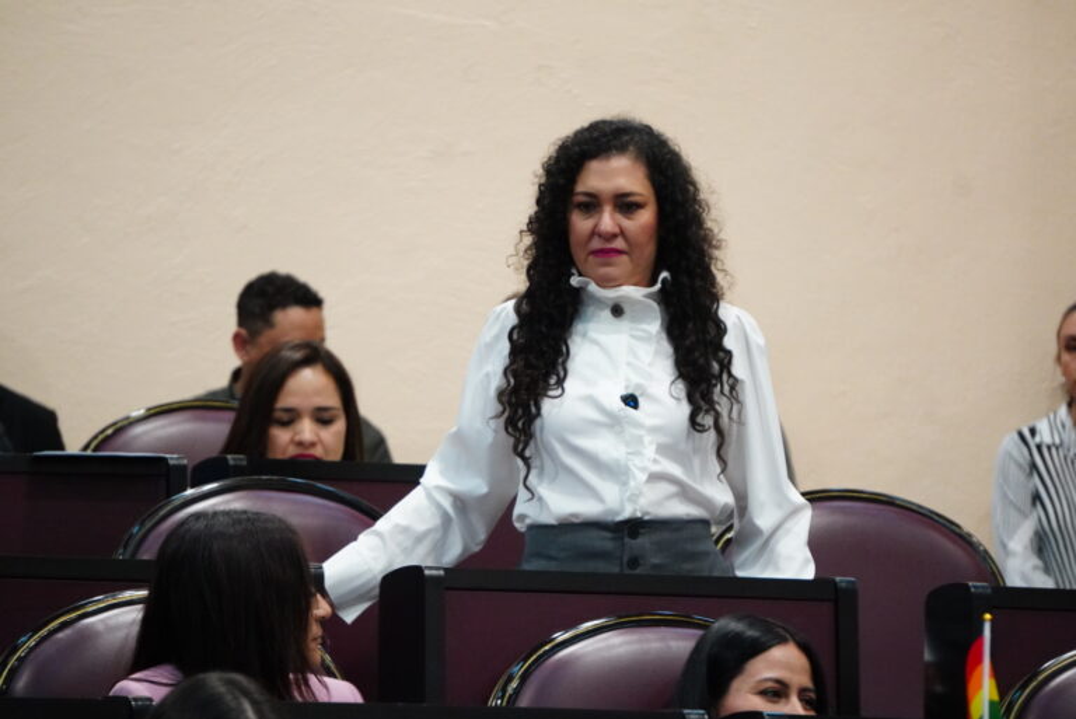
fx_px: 8747
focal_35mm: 292
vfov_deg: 4.7
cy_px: 360
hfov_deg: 7.0
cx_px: 538
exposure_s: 1/100
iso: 5000
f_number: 6.3
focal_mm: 195
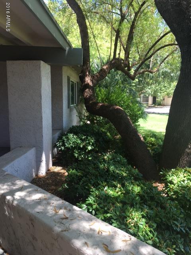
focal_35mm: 29
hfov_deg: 48.2
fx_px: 213
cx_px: 96
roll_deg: -0.6
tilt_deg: -6.4
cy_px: 128
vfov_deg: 61.7
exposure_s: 1/143
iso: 25
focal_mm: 4.15
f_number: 2.2
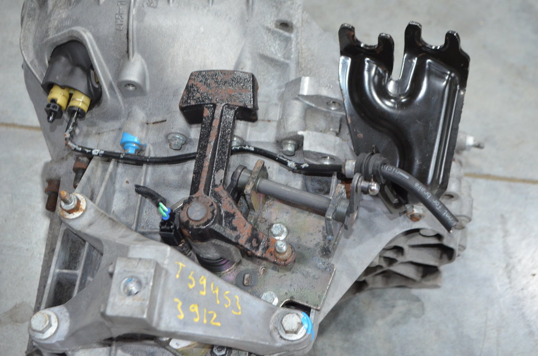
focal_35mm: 57
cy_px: 178
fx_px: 850
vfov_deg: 23.7
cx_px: 269
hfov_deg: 35.1
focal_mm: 38
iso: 1600
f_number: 5
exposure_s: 1/60
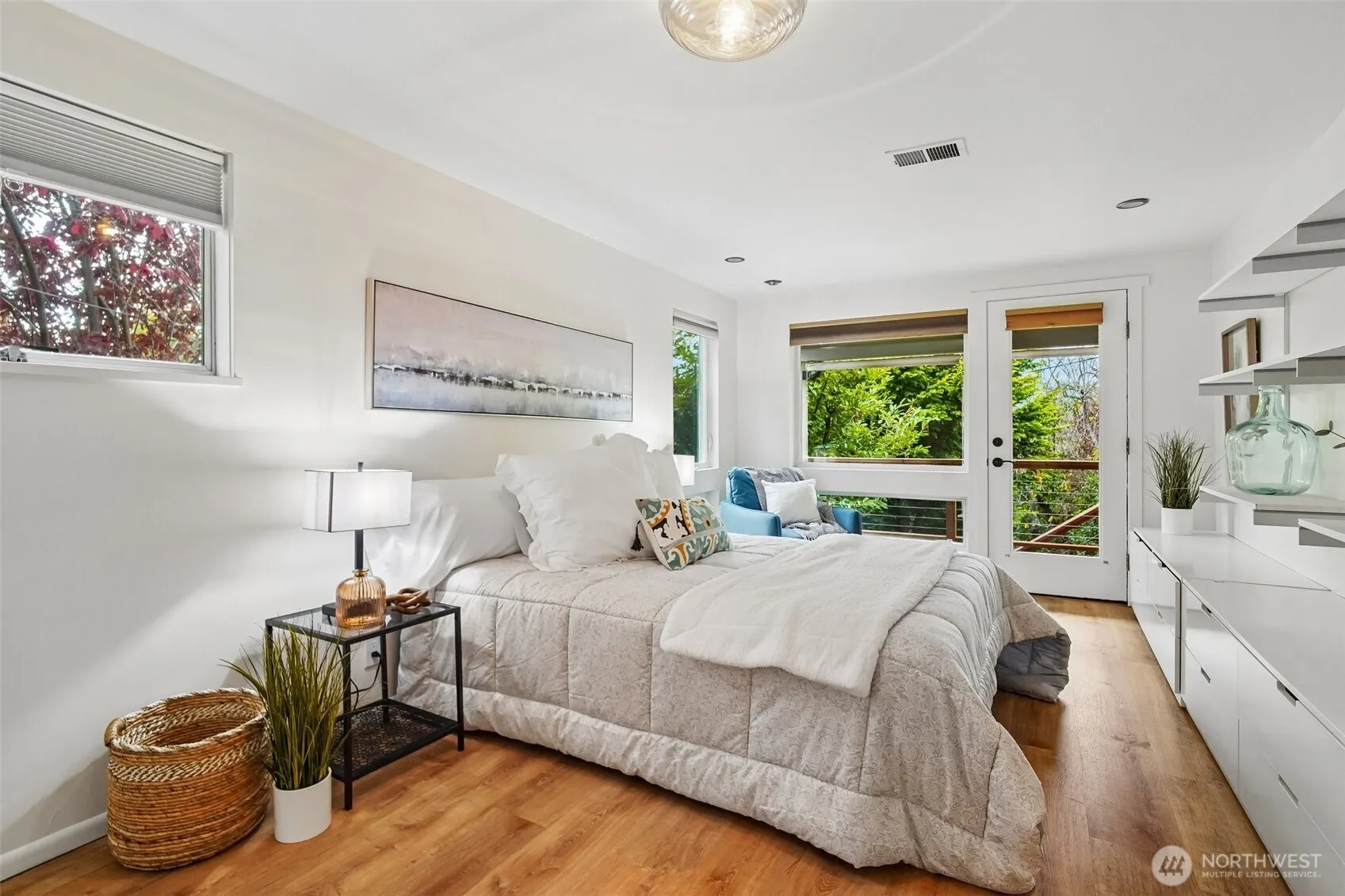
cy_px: 448
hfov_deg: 96.7
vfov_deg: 73.7
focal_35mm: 16
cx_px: 672
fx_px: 598
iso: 1600
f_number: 8
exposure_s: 1/25
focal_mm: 16
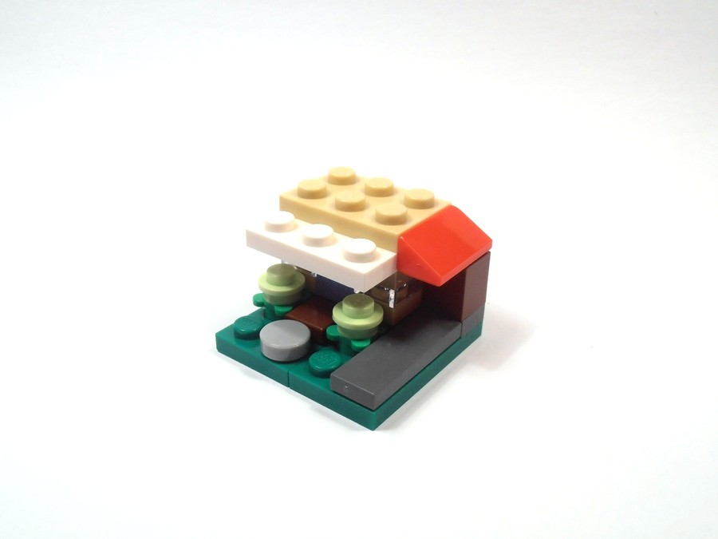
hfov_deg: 50.1
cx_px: 359
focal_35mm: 37
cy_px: 270
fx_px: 767
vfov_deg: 38.7
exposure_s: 1/100
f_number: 3.9
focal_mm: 6.61
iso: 80
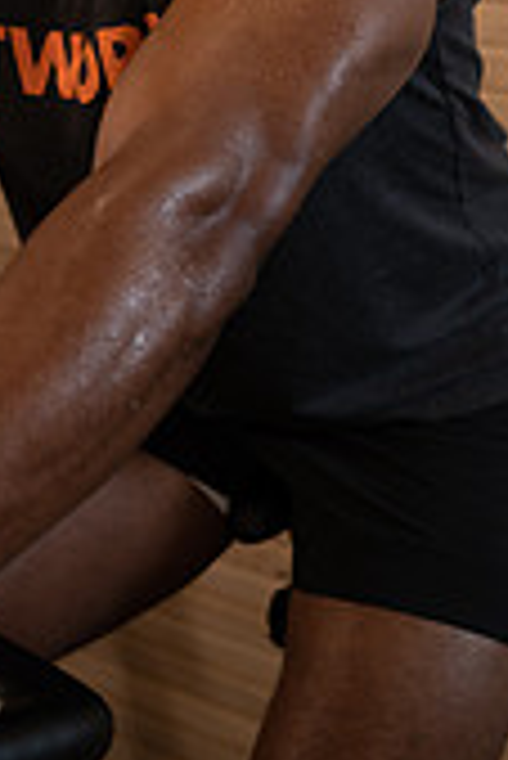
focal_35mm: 93
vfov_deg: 21.3
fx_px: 1964
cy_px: 54
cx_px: -148
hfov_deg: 14.2
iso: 400
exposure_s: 1/160
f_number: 2.8
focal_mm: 35
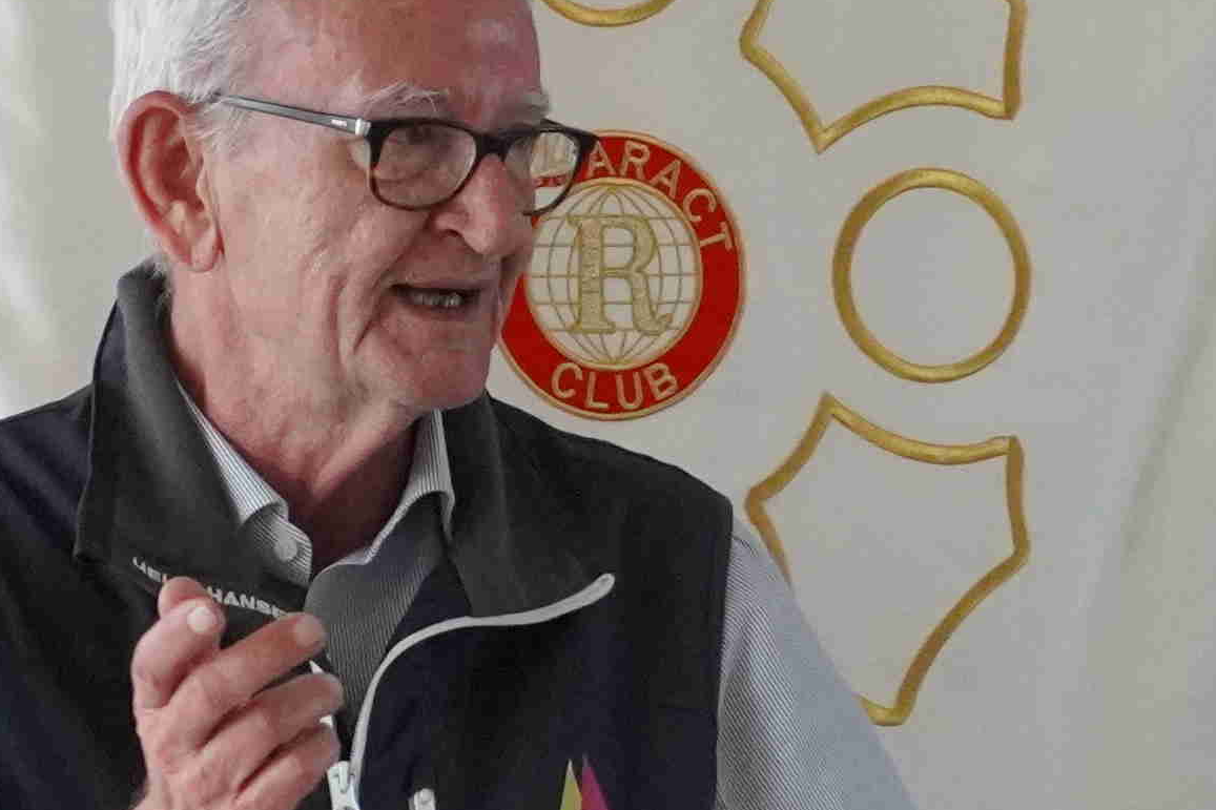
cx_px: 540
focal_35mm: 389
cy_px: 254
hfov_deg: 5.3
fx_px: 13137
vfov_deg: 3.5
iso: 3200
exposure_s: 1/160
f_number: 5.6
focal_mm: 50
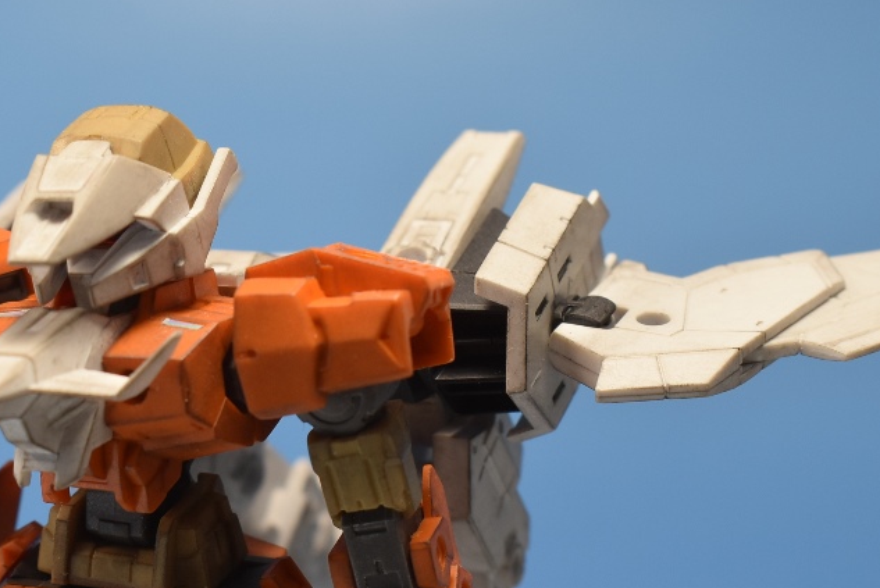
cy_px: 439
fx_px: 2373
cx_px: 323
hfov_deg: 21.0
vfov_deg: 14.1
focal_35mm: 97
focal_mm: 40
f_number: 8
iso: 400
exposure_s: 1/60
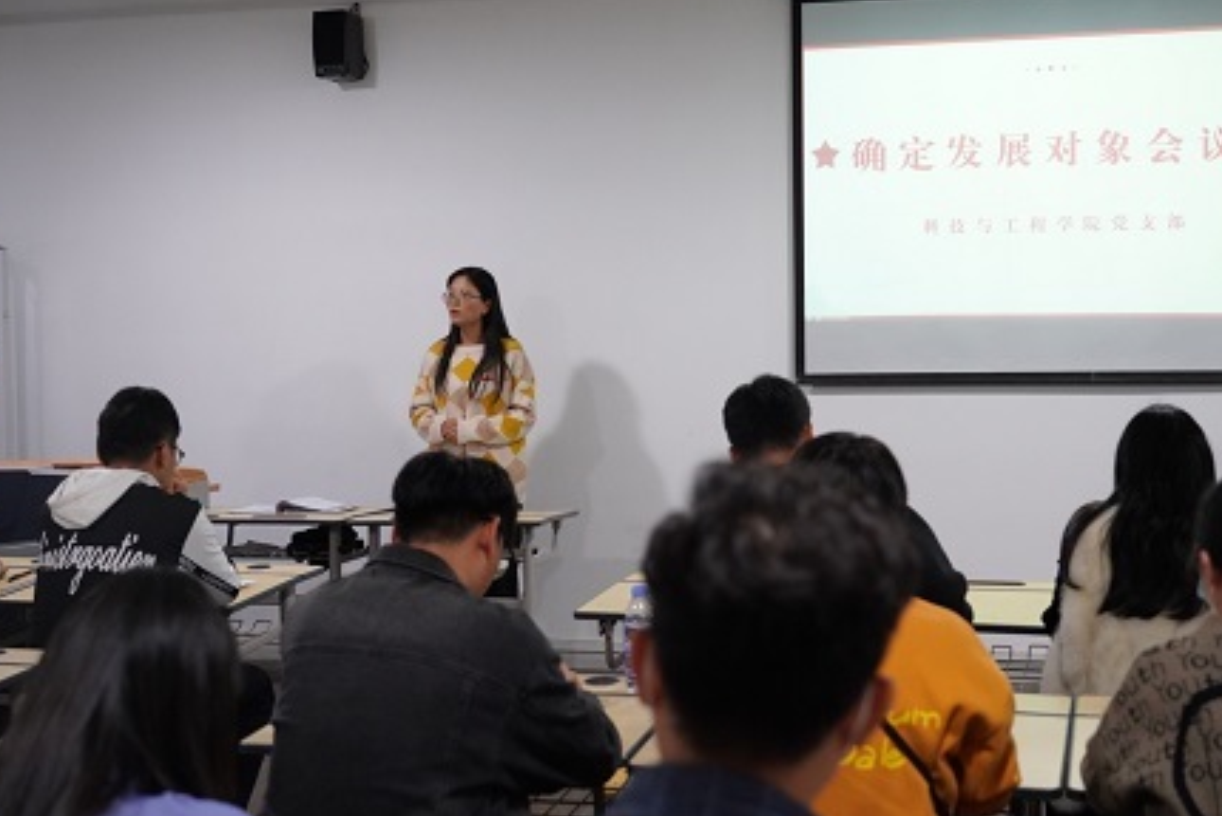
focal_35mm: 50
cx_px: 668
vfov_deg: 27.0
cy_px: 350
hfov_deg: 39.6
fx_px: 1698
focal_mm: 43
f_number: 4.5
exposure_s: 1/320
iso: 5000
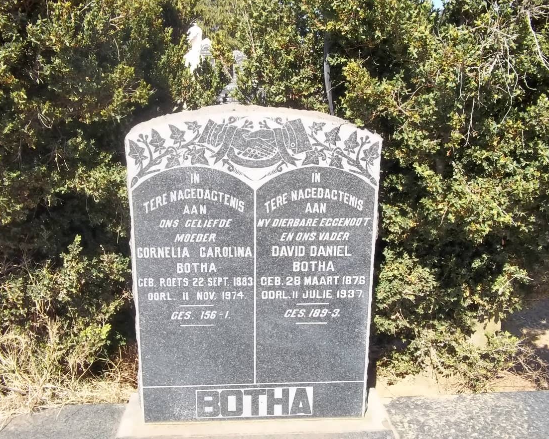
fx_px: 553
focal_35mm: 34
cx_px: 265
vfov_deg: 43.4
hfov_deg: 52.8
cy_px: 220
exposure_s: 1/200
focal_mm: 5.7
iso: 80
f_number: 5.5
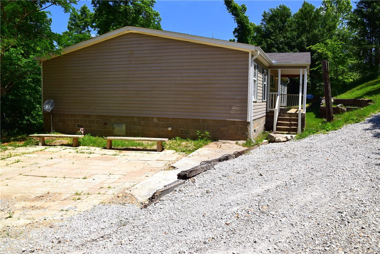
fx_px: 301
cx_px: 190
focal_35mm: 28
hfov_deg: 64.5
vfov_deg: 45.7
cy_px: 127
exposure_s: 1/500
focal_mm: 19
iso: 250
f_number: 11
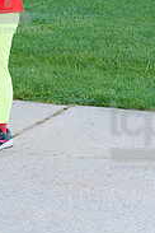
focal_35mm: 172
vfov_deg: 11.8
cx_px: 0
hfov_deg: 7.9
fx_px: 1111
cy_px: -3
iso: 2500
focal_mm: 70
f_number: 5.6
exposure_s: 1/1600
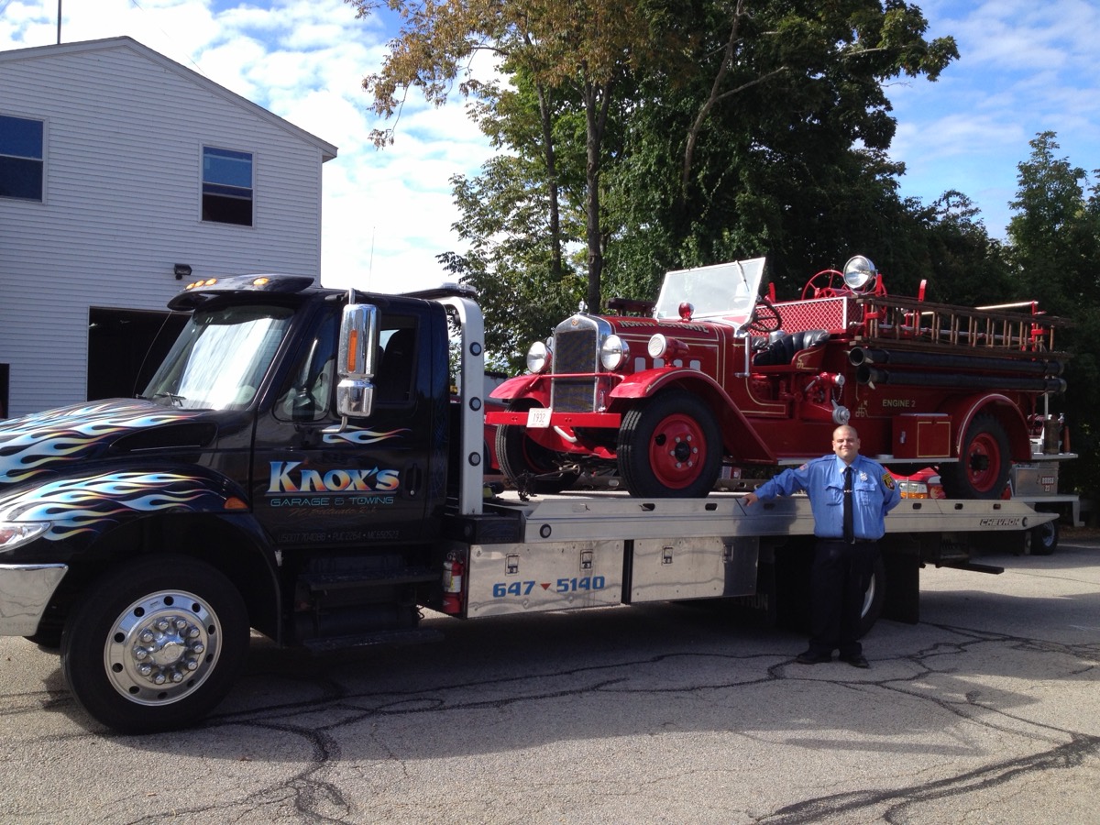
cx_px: 550
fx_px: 1112
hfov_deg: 52.6
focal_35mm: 35
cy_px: 412
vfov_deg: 40.7
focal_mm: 4.28
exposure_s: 1/890
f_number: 2.4
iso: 50
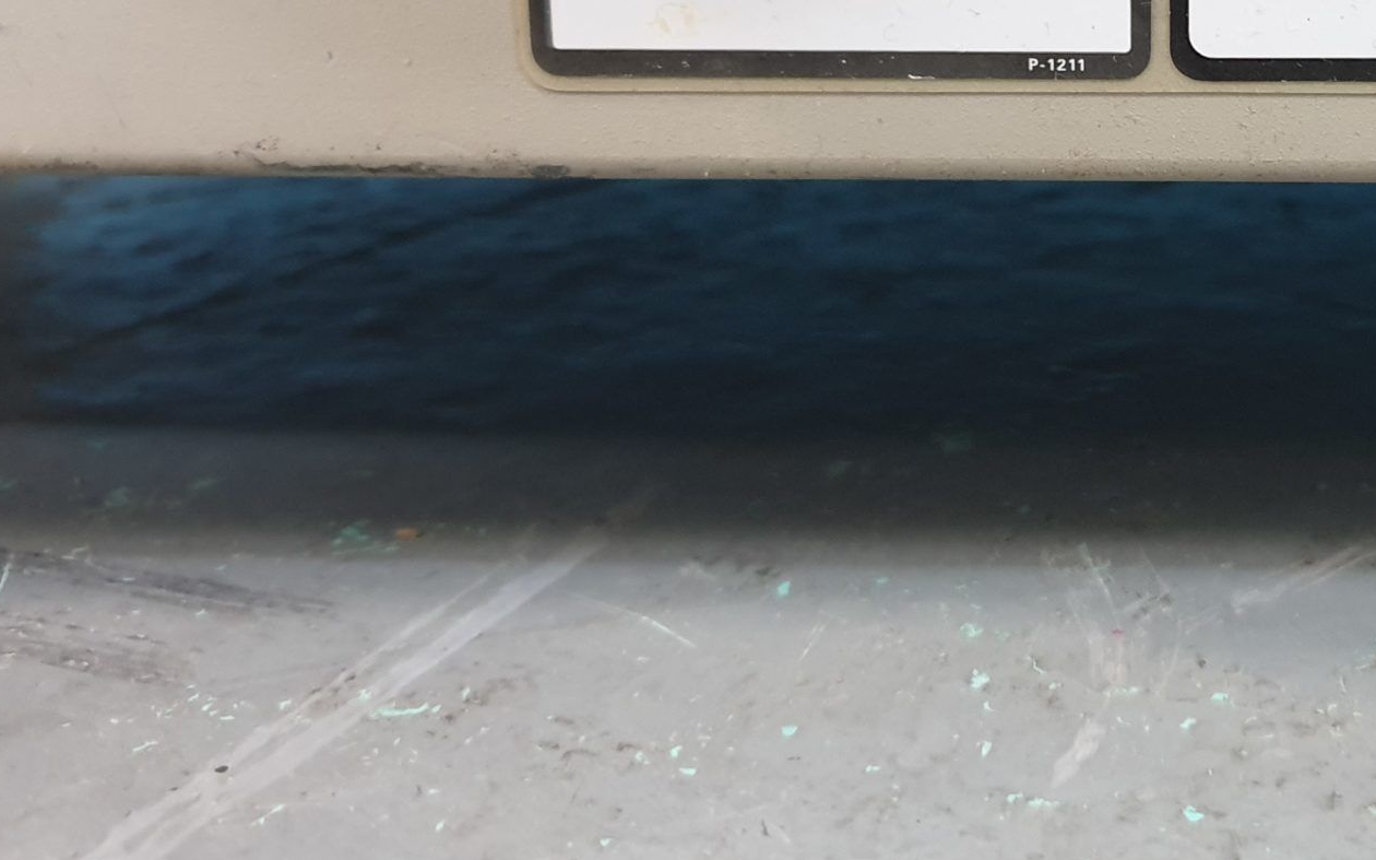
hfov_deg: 34.2
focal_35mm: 56
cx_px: 1248
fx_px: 2100
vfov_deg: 22.5
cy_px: 70
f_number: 1.5
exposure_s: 1/20
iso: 250
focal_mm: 4.3
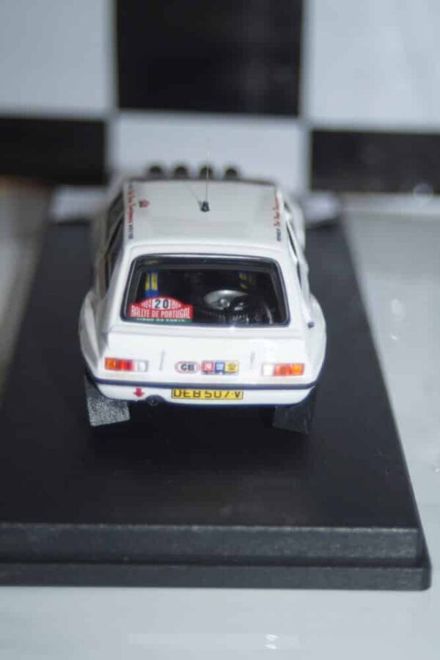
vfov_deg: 22.6
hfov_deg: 15.2
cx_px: 220
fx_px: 1650
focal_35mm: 90
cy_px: 330
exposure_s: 1/80
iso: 200
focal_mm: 60
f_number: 5.6
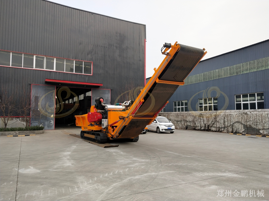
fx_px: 233
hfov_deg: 60.0
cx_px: 134
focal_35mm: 30
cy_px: 100
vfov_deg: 46.8
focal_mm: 3.95
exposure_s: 1/409
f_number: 1.8
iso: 85
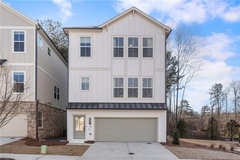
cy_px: 80
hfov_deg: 69.4
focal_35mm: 26
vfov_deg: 49.5
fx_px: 173
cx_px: 120
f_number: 16
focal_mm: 26
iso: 640
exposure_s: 1/1600
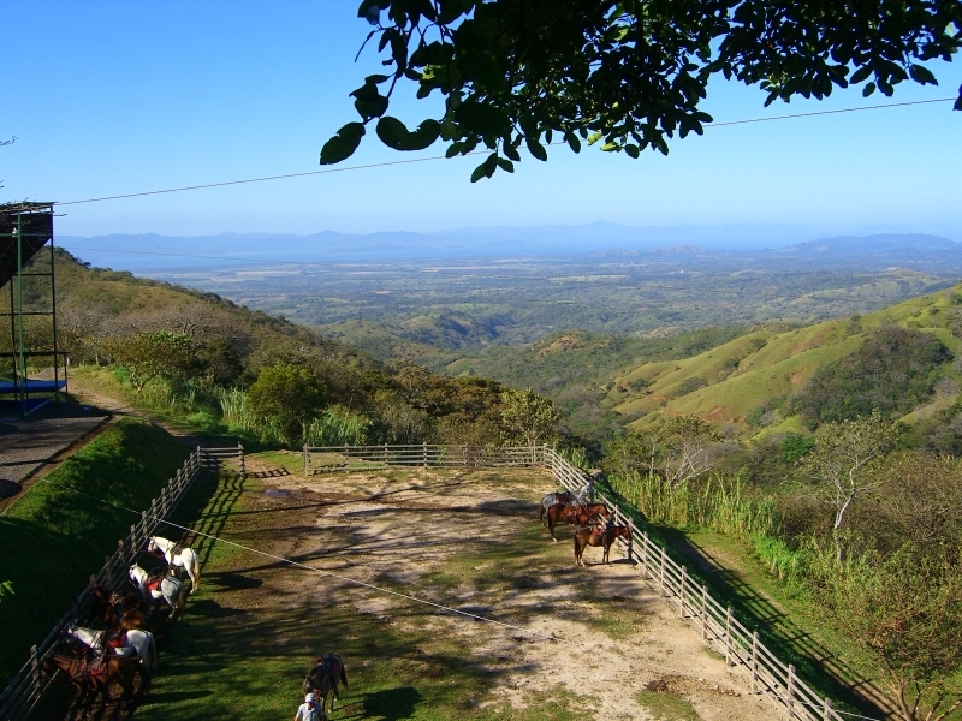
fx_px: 1056
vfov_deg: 37.7
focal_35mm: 38
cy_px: 360
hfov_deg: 49.0
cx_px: 481
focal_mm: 7.9
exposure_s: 1/160
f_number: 8
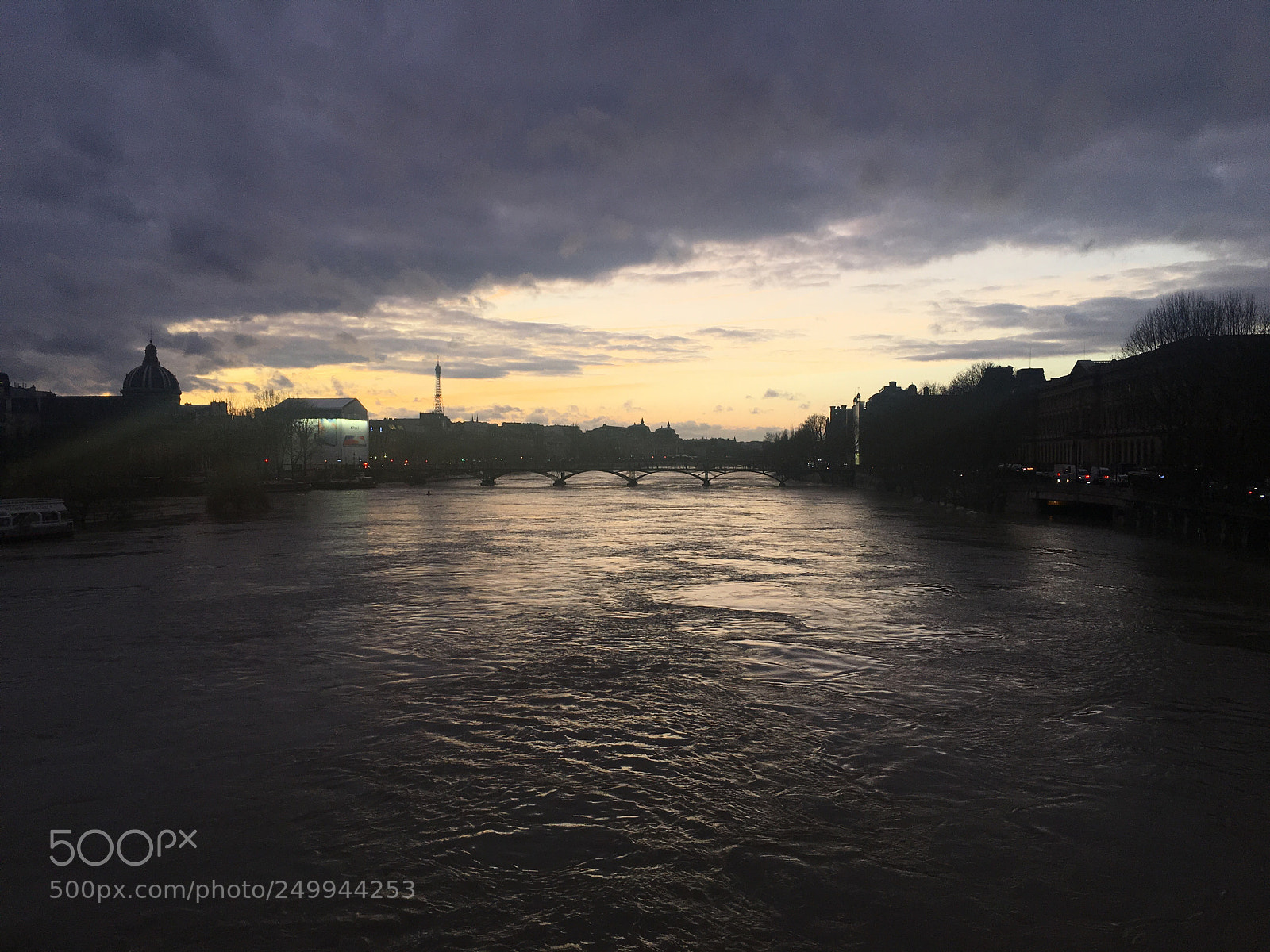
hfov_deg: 61.7
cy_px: 476
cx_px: 635
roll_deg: +1.2
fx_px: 1064
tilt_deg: -0.9
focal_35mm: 29
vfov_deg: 48.2
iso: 32
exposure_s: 1/100
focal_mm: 4.15
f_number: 2.2
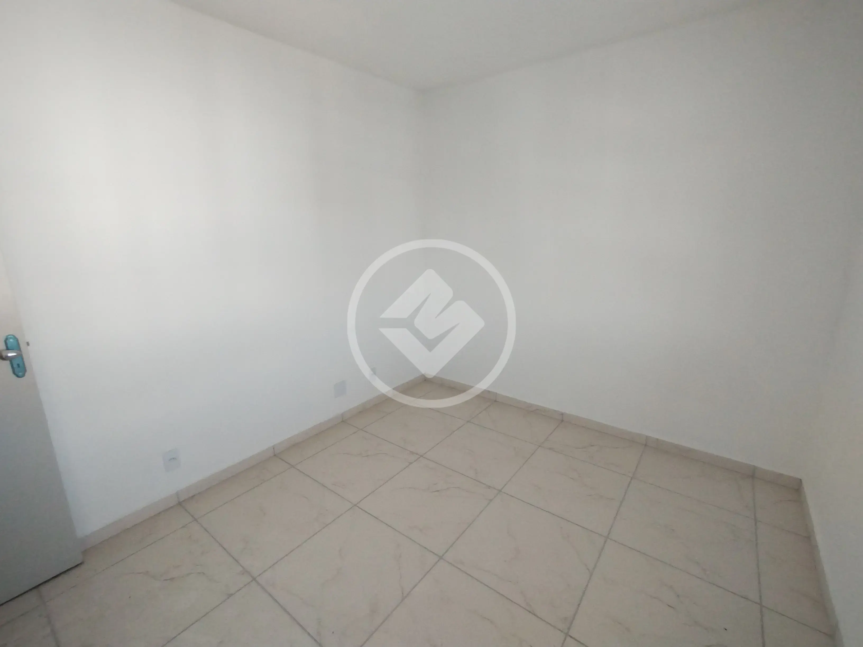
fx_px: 399
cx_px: 432
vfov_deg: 78.1
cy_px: 324
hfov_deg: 94.5
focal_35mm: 16
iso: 167
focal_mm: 1.66
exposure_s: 1/60
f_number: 2.2
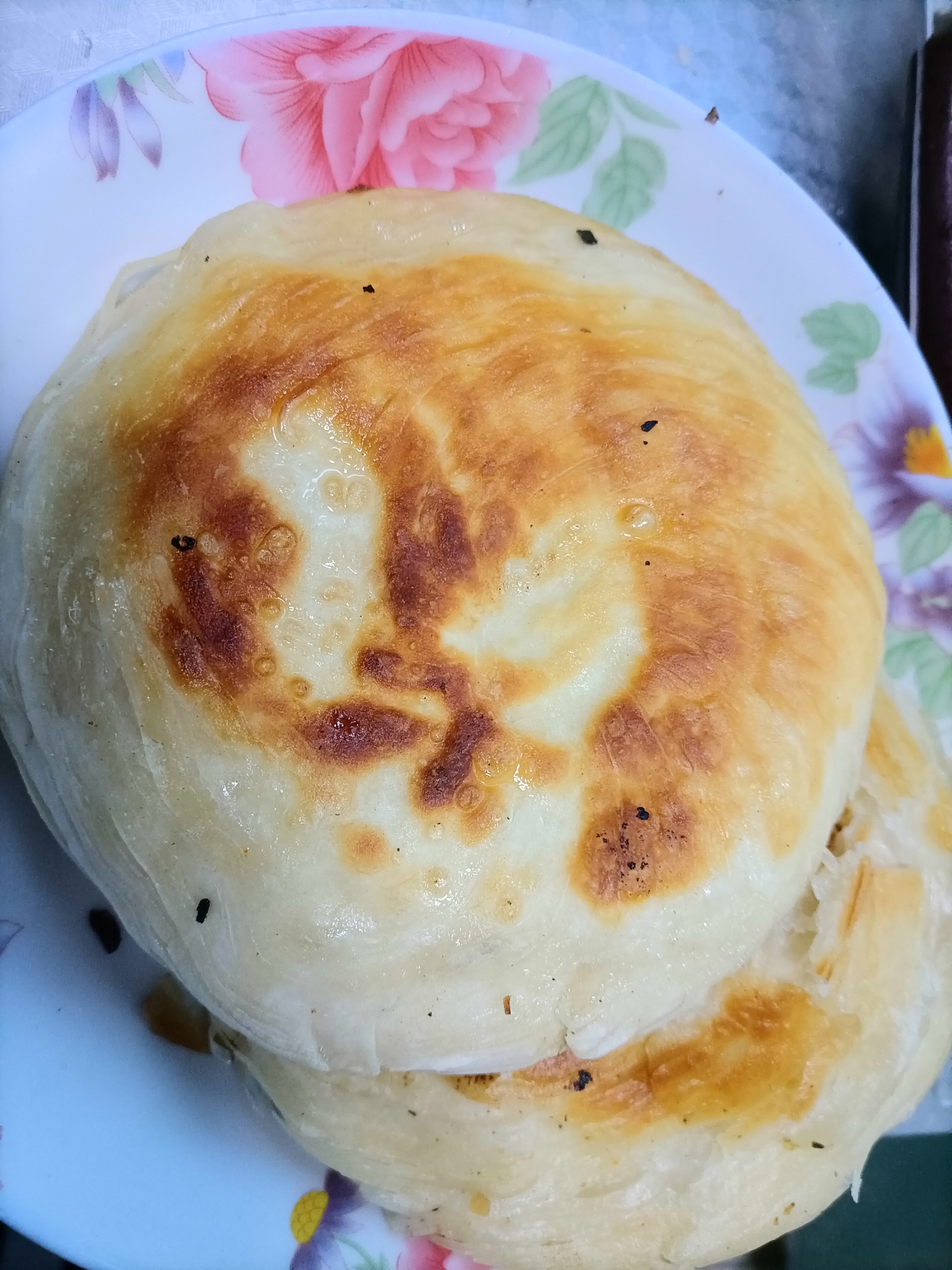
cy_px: 635
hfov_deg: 53.1
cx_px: 476
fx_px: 953
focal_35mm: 26
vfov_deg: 67.3
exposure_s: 1/100
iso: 3177
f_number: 1.8
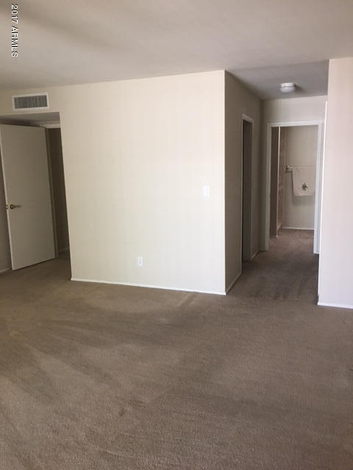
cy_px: 235
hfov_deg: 48.2
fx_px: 394
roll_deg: +1.1
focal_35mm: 29
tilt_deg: -8.5
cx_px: 176
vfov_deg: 61.7
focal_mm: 4.15
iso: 50
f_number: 2.2
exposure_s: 1/15
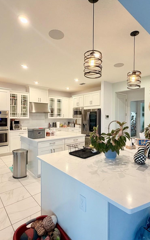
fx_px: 131
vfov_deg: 85.1
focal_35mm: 20
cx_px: 78
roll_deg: -0.5
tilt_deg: -0.6
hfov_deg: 59.6
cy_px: 119
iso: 200
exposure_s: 1/60
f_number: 2.2
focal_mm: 2.22
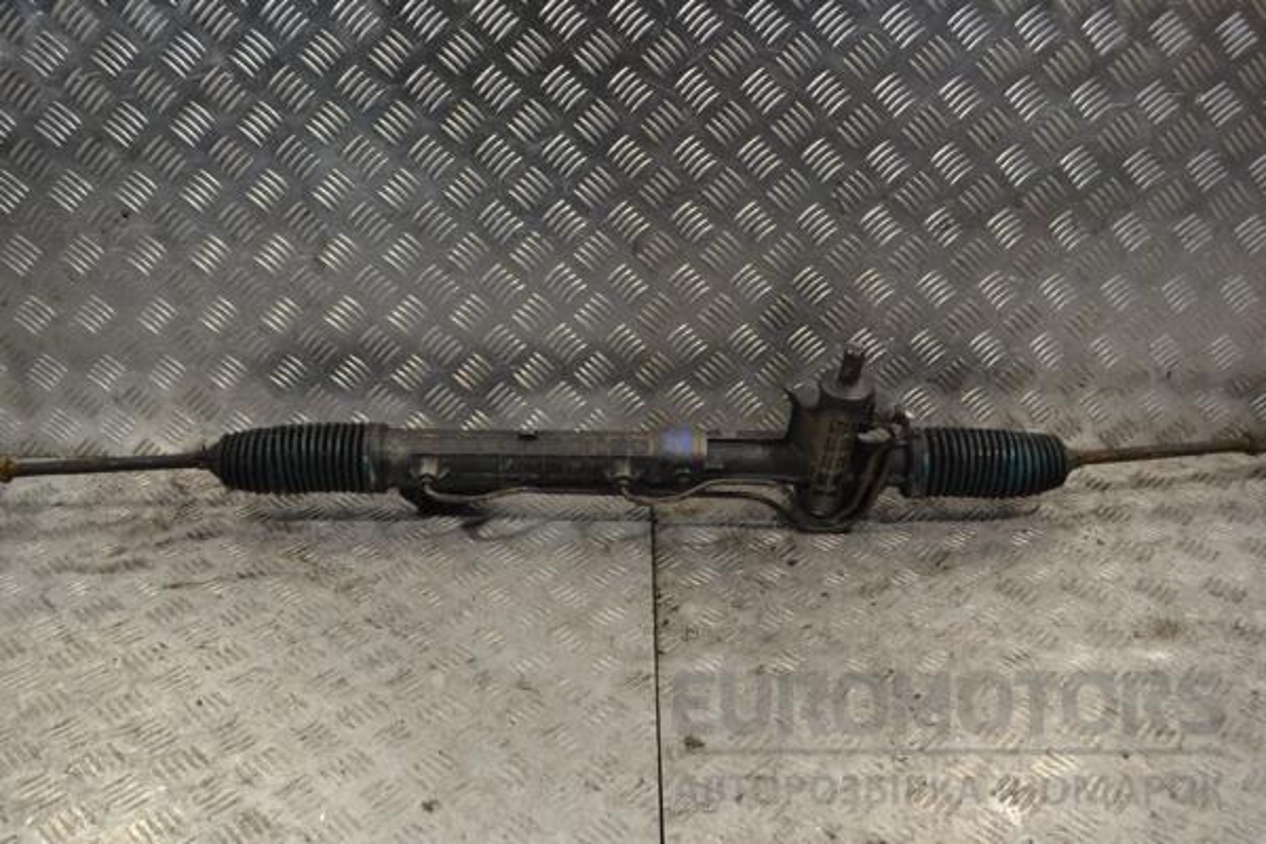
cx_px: 633
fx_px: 1266
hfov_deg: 53.1
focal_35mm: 36
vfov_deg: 36.9
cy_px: 422
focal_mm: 24
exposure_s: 1/125
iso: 400
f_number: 5.6
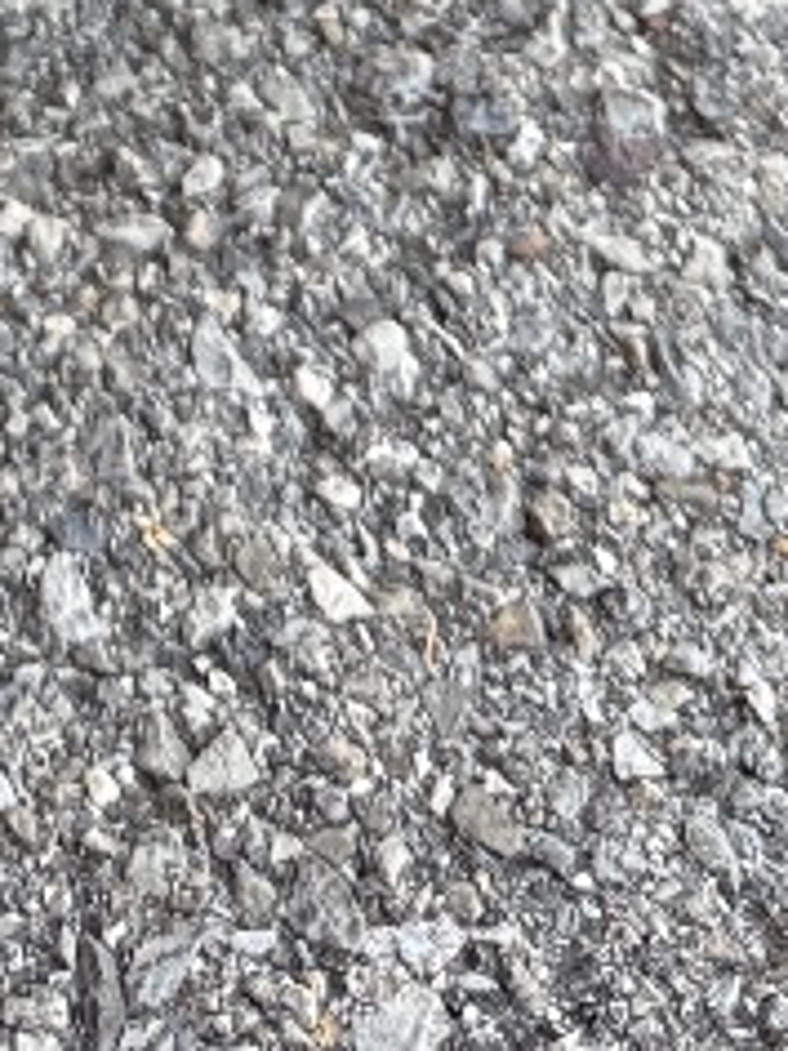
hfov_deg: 11.9
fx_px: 3703
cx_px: -156
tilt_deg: -30.0
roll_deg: +5.0
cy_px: -1291
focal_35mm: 122
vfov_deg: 13.1
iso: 100
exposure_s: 1/171
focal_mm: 6.76
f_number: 1.78
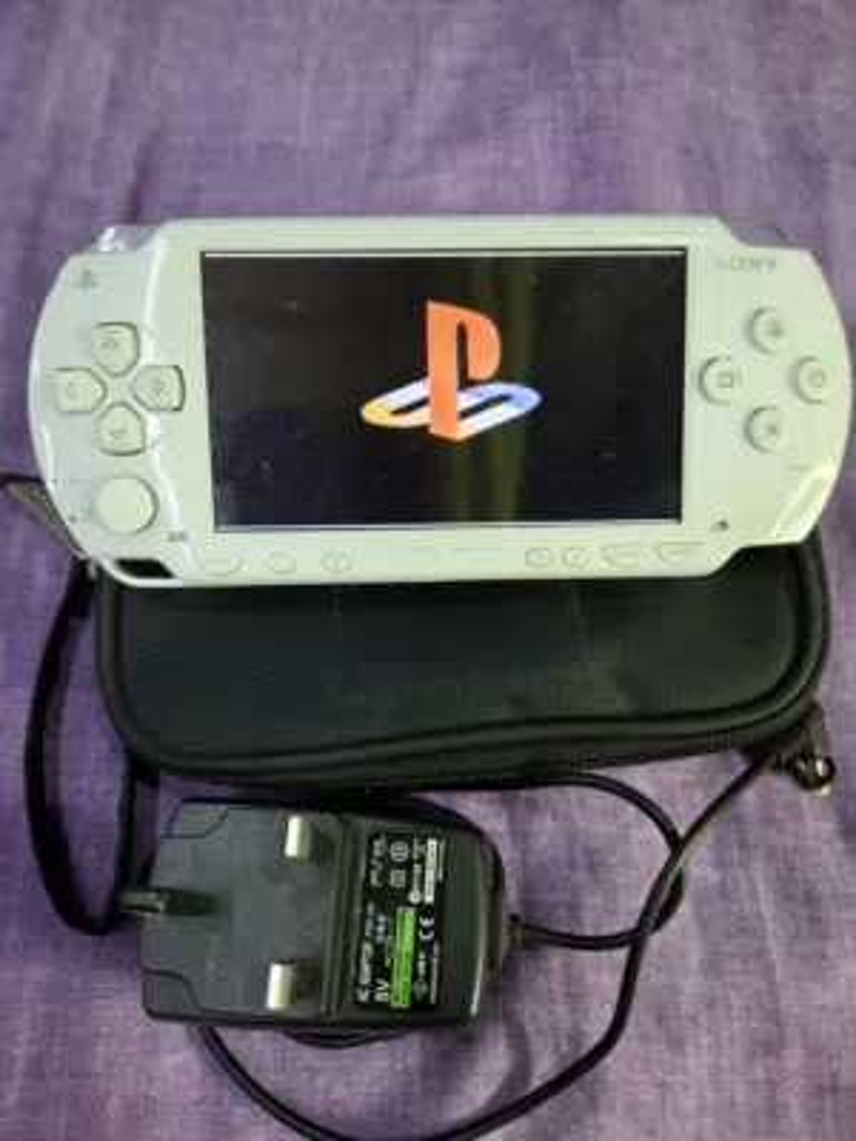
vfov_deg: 73.9
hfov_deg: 58.9
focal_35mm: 23
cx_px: 428
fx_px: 758
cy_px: 570
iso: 320
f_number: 1.8
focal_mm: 5.54
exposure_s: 1/50
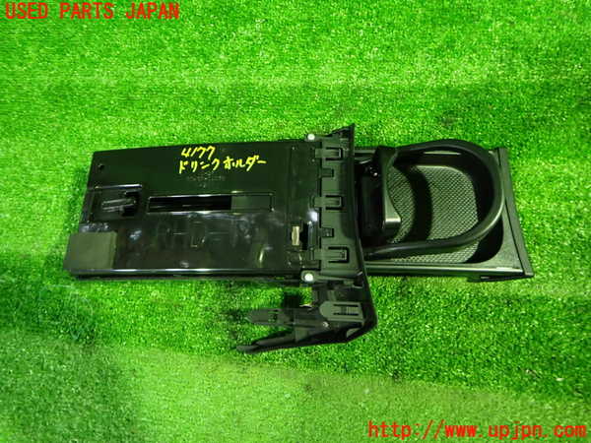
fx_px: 427
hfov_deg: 69.4
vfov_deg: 54.9
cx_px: 296
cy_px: 222
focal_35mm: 25
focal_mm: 4.5
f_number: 2
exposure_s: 1/25
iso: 800
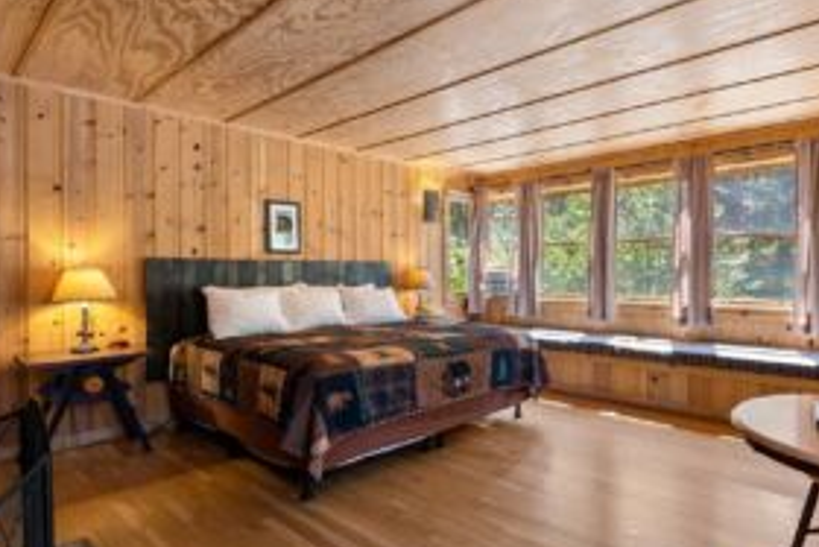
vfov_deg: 62.0
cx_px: 497
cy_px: 276
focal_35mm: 20
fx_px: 455
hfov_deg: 82.8
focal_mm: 14
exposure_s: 1/40
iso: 400
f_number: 3.2
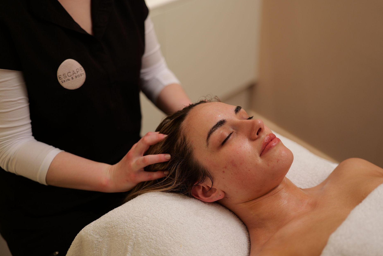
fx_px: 585
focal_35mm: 55
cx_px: 196
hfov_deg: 36.2
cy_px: 140
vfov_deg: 24.6
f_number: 1.8
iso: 320
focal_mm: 50
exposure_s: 1/60
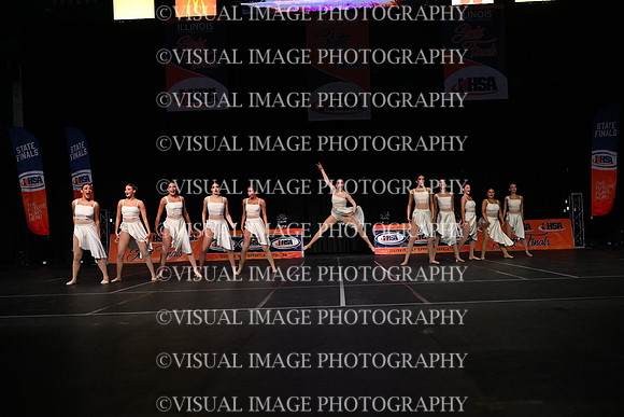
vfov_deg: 28.7
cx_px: 312
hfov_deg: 41.9
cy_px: 208
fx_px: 815
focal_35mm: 47
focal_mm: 47
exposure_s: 1/1000
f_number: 4
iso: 8000
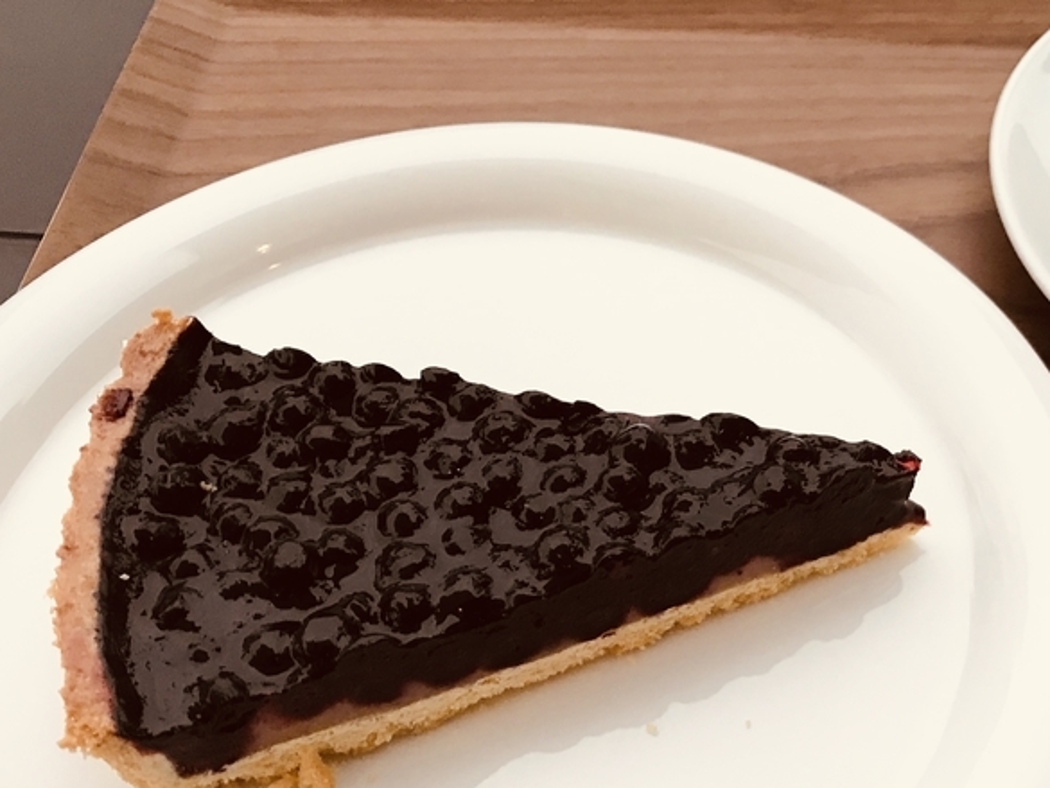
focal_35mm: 49
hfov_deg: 37.4
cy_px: 510
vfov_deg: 29.5
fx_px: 1487
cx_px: 853
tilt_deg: -51.4
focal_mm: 3.99
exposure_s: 1/15
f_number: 1.8
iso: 40
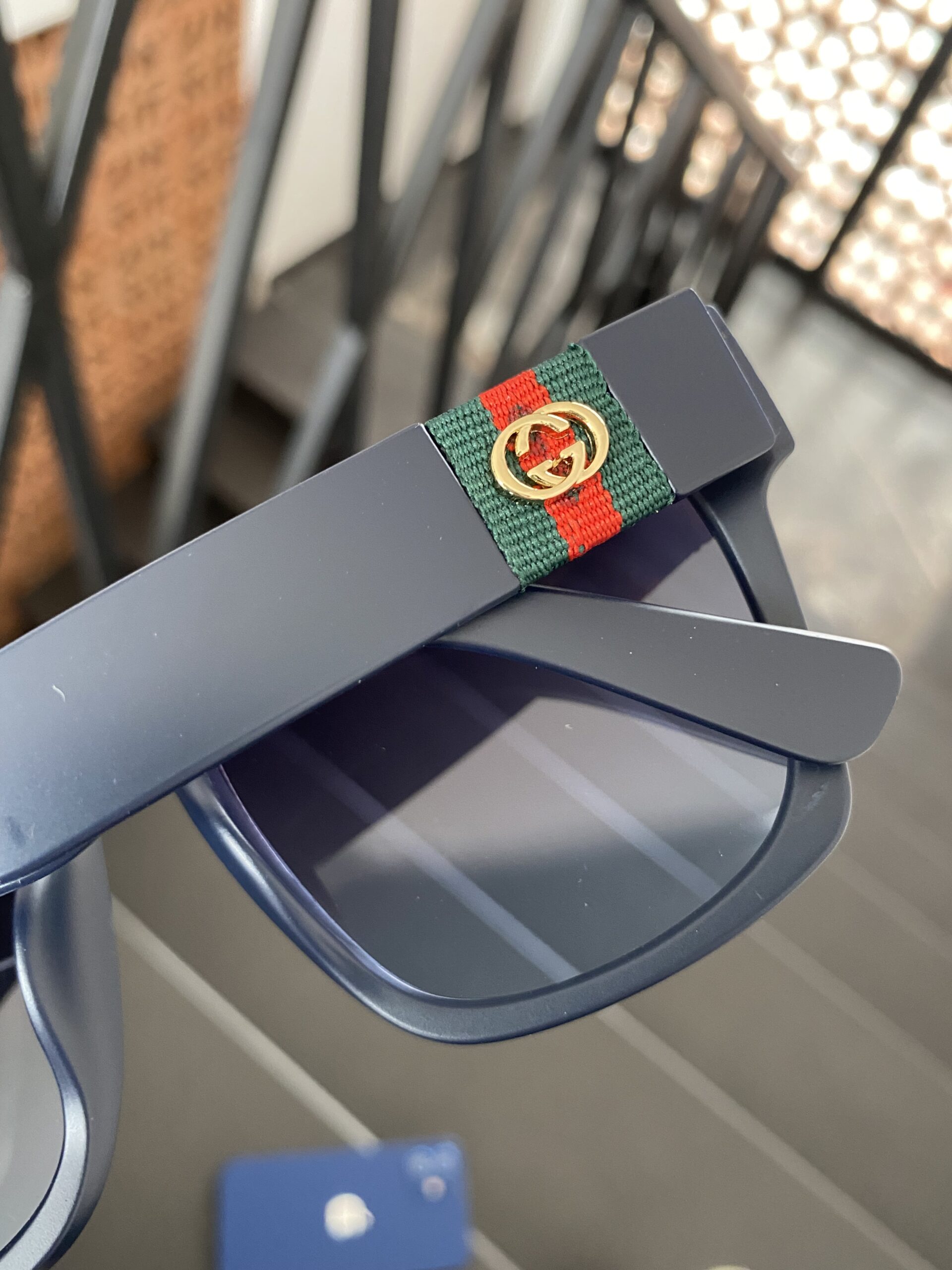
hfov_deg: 53.1
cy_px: 635
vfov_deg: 67.3
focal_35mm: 26
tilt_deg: -57.0
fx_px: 953
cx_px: 476
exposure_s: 1/60
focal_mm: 4.25
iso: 250
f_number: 1.8
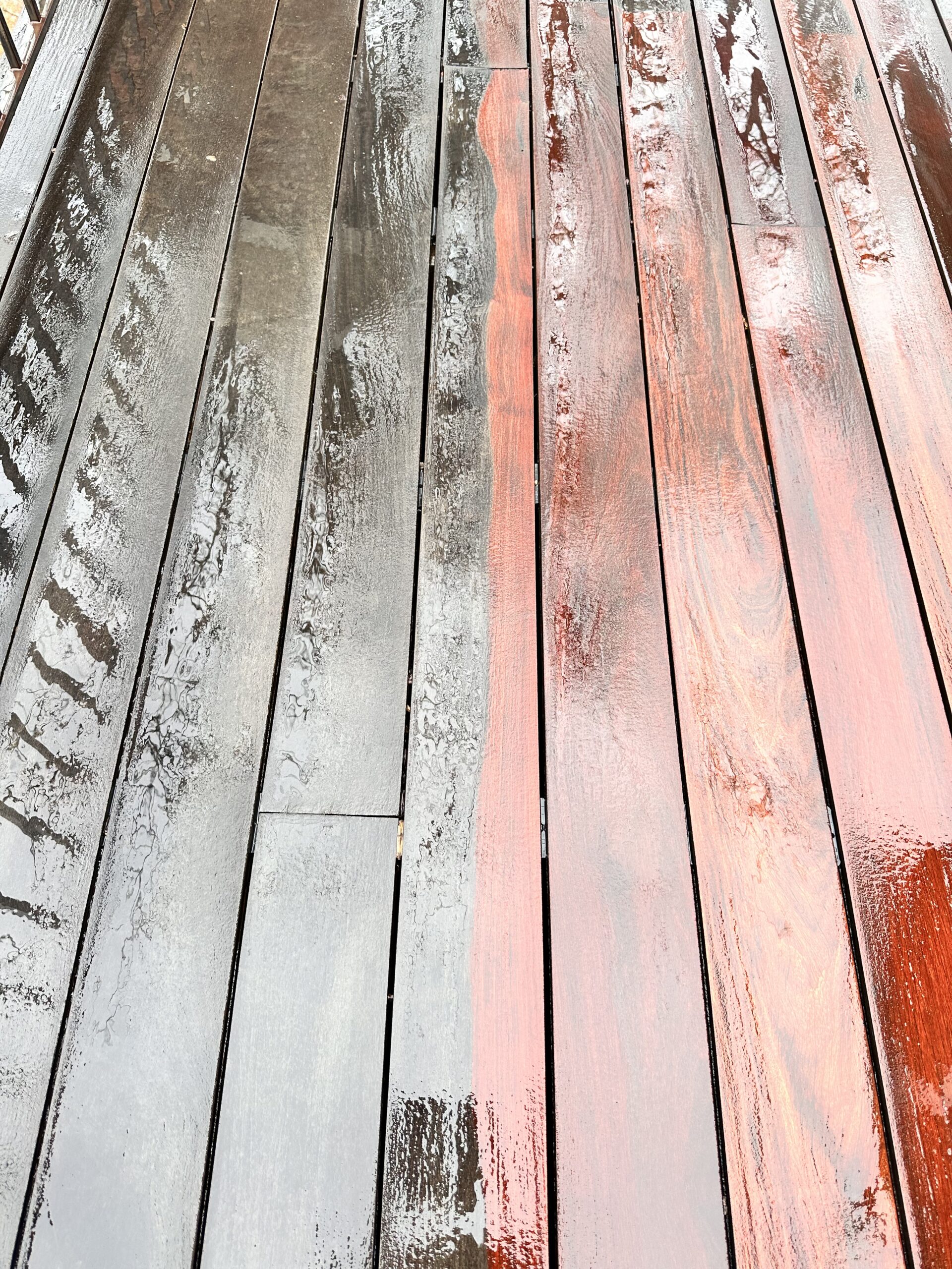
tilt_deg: -61.5
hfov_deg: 56.8
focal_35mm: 24
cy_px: 634
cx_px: 476
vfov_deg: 71.6
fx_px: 880
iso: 80
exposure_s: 1/121
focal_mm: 6.86
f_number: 1.78
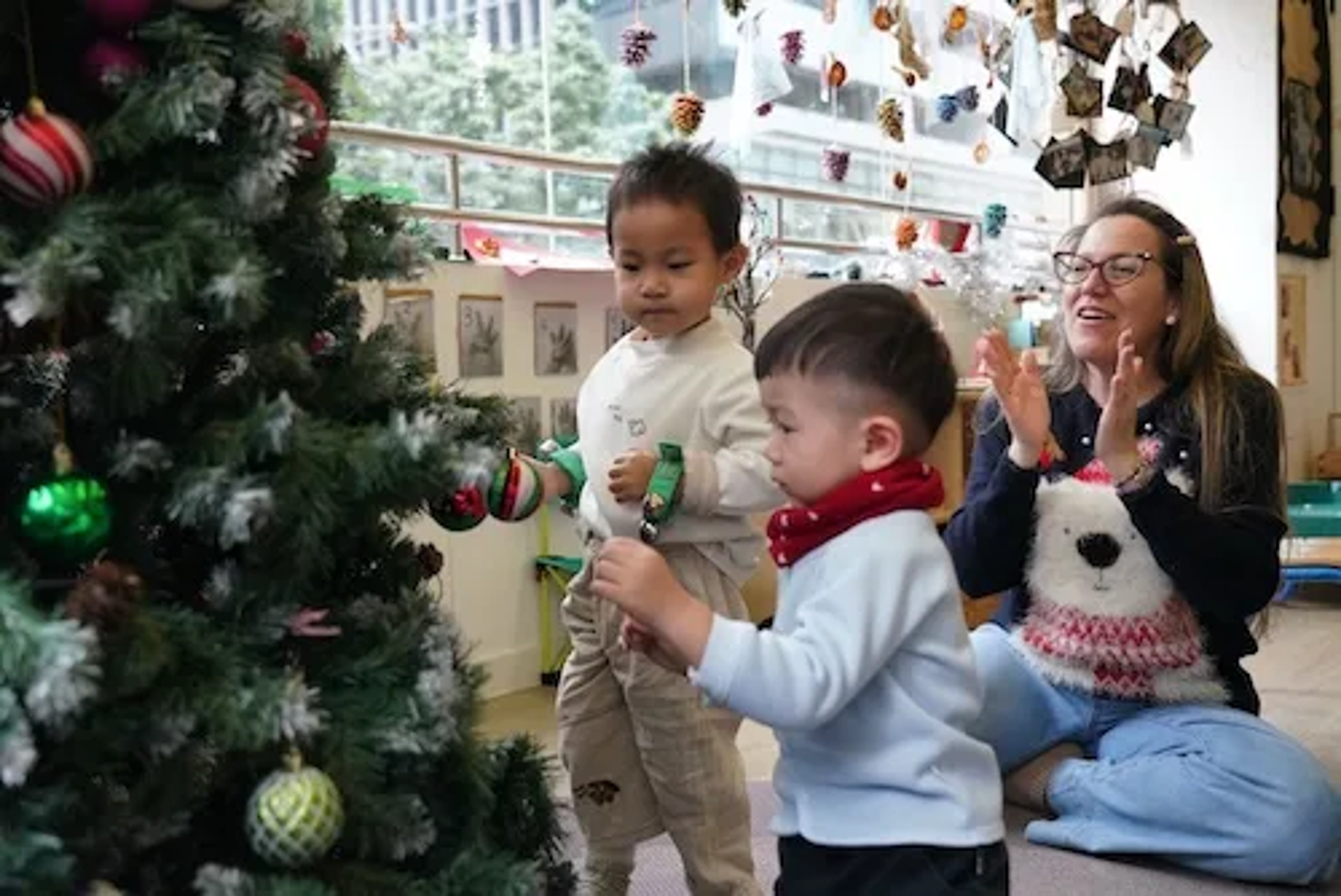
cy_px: 448
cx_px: 670
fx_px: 1304
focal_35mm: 35
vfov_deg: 37.9
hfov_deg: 54.4
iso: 4000
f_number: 4
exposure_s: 1/640
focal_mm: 35
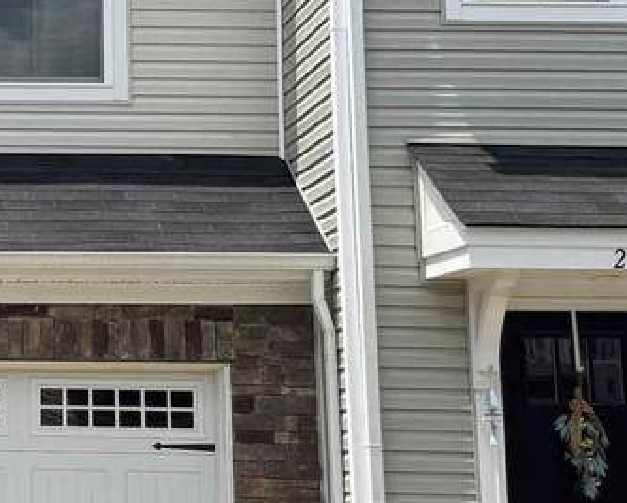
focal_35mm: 90
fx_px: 1672
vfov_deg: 17.1
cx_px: -128
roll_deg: -0.3
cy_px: 203
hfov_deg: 19.9
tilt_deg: +9.6
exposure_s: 1/5319
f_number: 1.78
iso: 80
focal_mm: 6.76
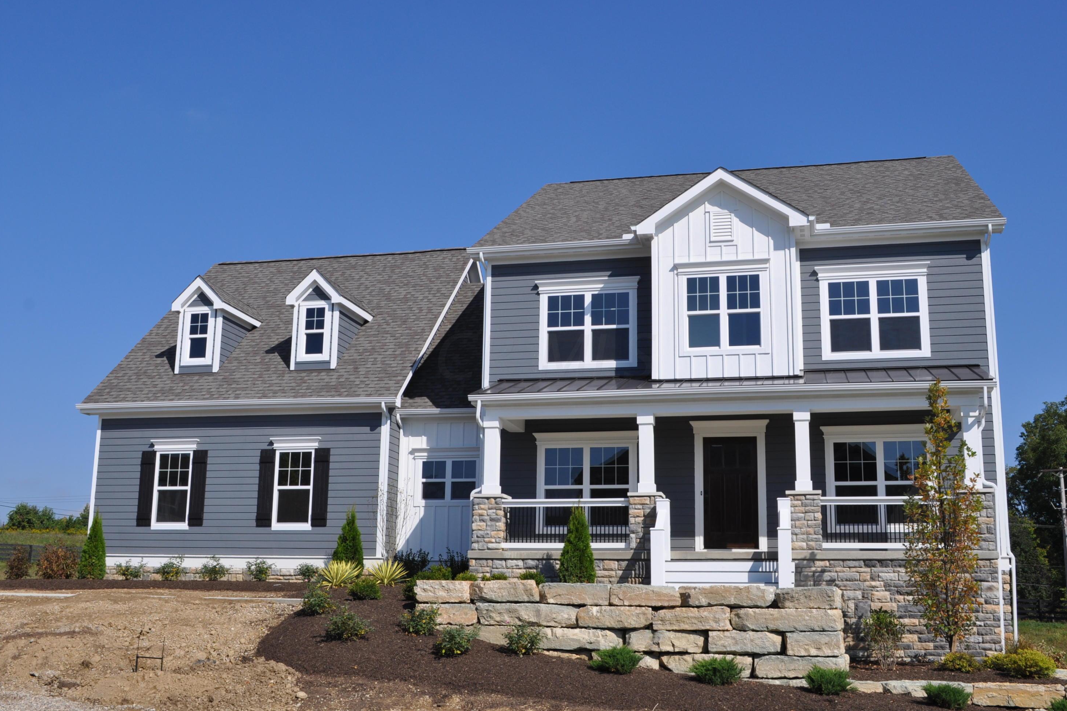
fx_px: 1186
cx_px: 546
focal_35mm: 40
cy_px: 356
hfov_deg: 48.5
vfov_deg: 33.4
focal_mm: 26
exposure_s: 1/500
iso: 200
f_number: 10
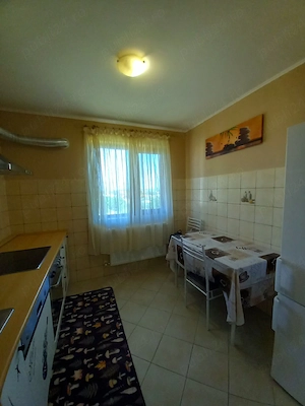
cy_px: 203
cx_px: 152
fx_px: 153
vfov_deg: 106.2
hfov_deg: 89.9
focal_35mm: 13
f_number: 2.2
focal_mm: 1.13
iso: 100
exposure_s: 1/60.2
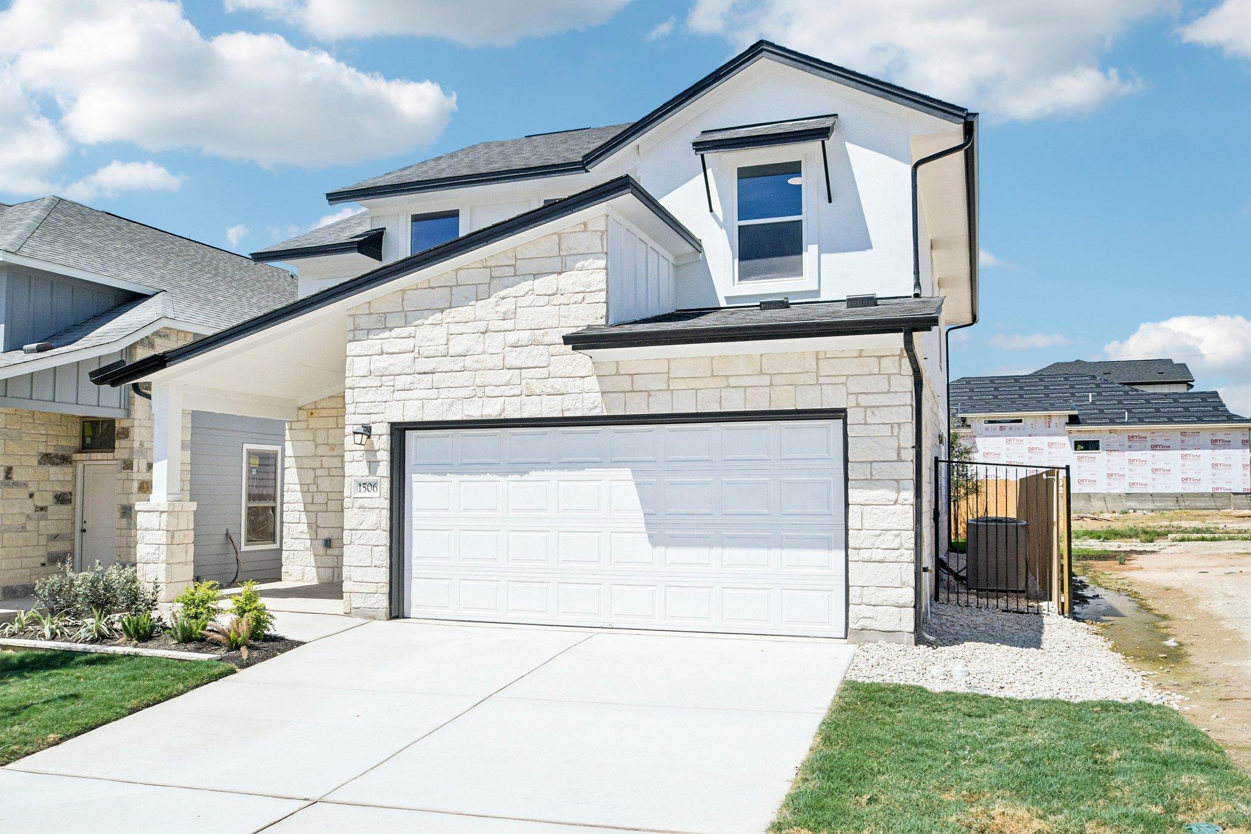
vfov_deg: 46.4
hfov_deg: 65.5
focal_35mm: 28
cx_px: 626
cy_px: 417
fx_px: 973
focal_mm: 19
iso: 400
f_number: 8
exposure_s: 1/2000
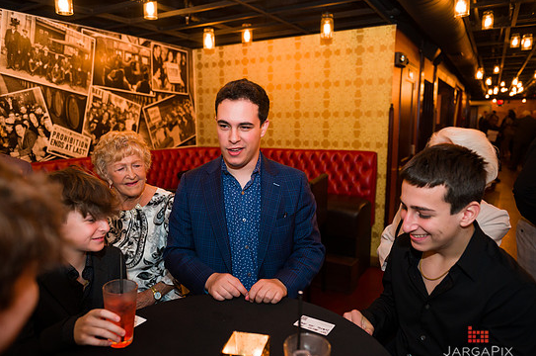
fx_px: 386
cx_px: 252
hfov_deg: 69.4
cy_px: 188
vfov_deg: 49.4
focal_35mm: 26
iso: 1250
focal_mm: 24
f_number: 3.2
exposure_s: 1/200
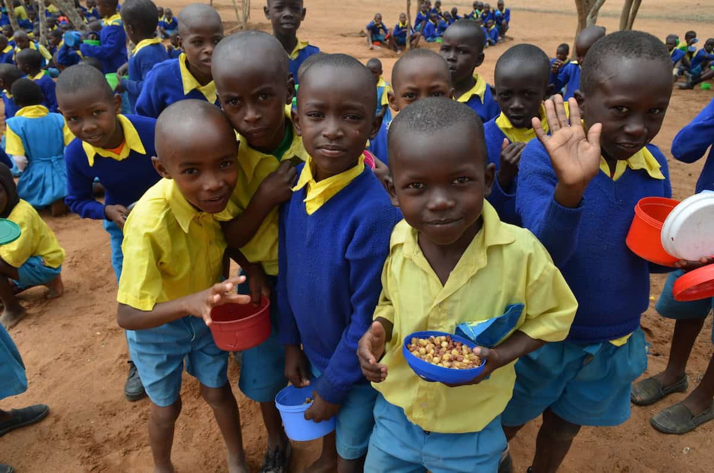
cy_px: 236
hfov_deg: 67.5
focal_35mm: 27
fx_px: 534
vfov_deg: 47.7
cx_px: 357
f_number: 8
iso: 140
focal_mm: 18
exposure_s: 1/250
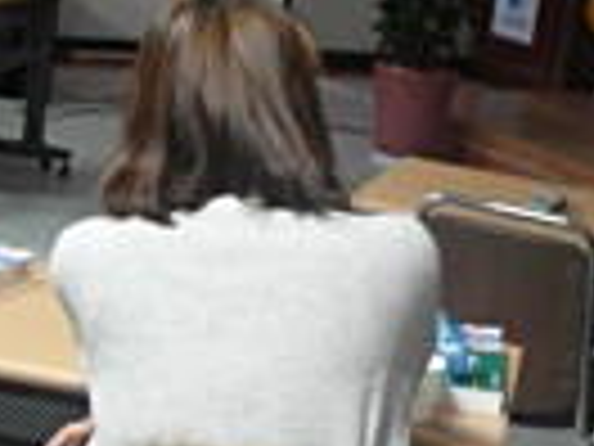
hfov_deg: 21.5
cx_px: 360
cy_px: 191
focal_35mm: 91
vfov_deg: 16.2
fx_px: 1562
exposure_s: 1/30
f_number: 1.8
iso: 200
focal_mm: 5.2
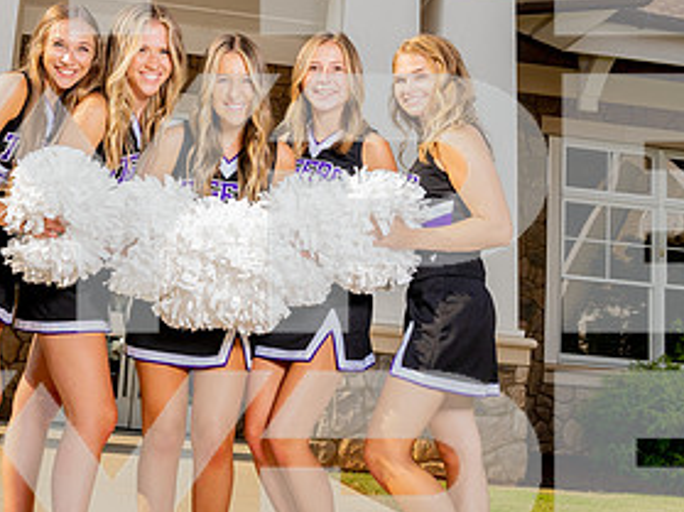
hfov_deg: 39.1
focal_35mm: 48
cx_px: 221
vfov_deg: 30.2
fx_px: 948
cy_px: 205
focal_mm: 24
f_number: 9
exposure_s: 1/250
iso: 200
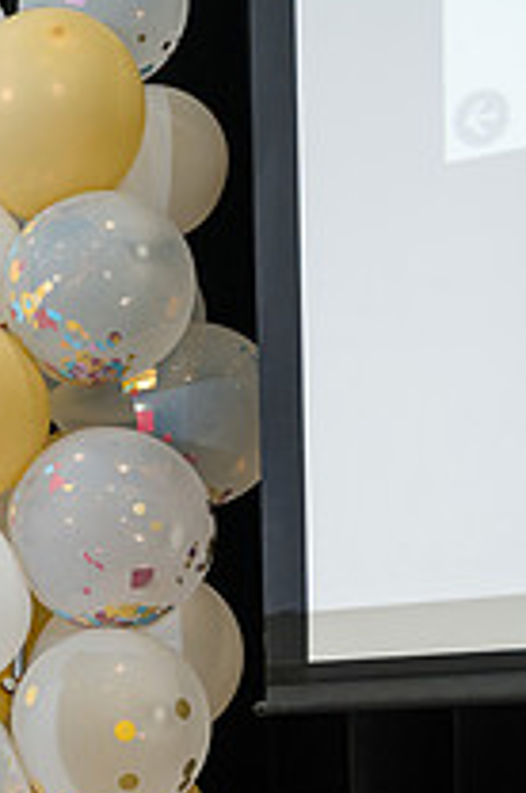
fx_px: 2177
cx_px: 15
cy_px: 728
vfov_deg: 20.2
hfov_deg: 13.6
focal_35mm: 99
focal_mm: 45.7
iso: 1000
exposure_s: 1/250
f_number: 2.8
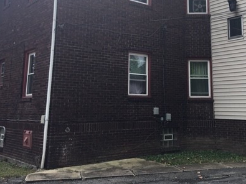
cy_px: 44
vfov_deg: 30.3
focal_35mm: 47
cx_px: 152
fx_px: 334
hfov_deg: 40.2
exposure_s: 1/620
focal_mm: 4.15
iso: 25
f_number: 2.2
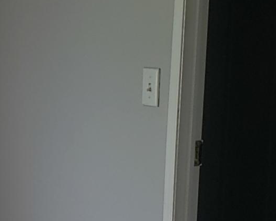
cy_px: 208
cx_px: -230
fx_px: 1184
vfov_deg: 10.6
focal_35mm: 145
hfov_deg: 12.1
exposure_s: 1/35
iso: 64
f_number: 2.4
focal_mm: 4.3
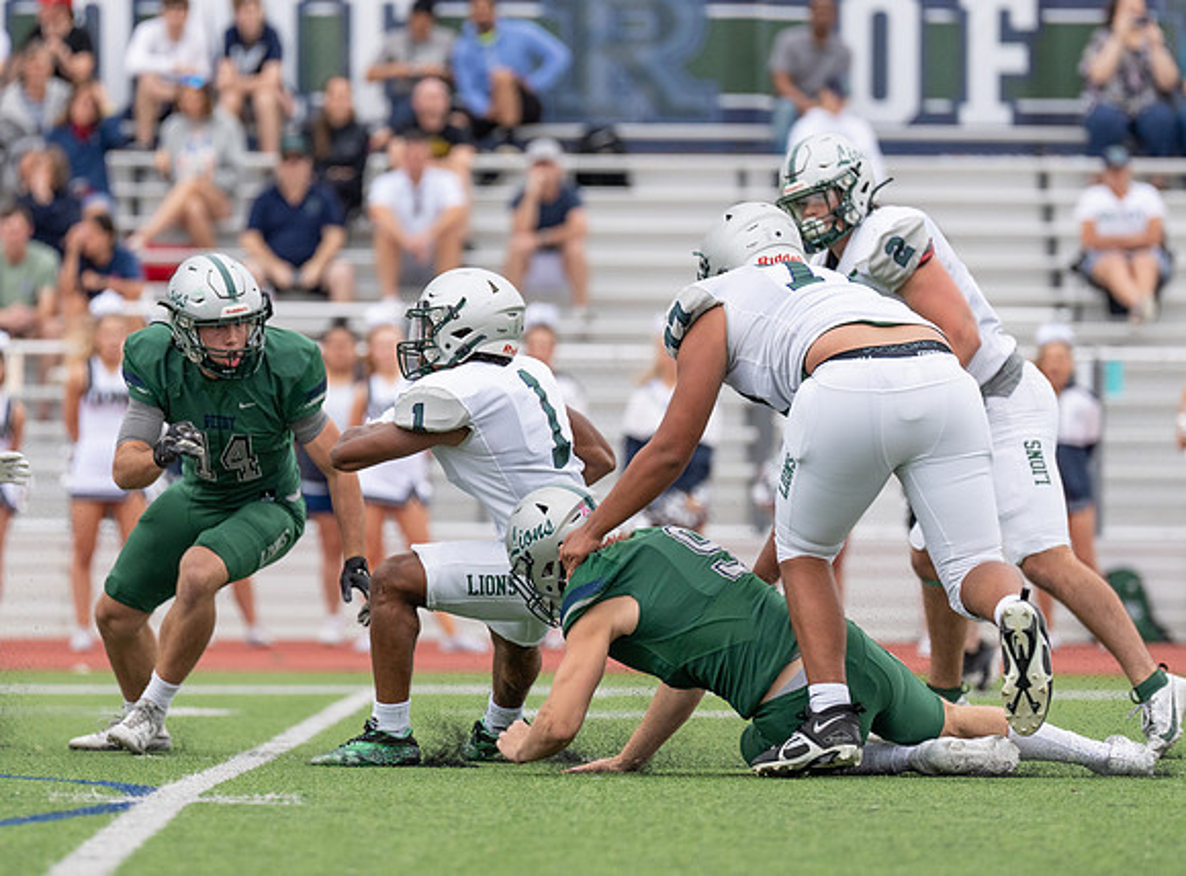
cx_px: 557
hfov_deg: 5.6
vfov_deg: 4.2
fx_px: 12076
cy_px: 351
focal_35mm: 355
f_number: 2.8
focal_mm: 200
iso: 250
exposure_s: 1/1250
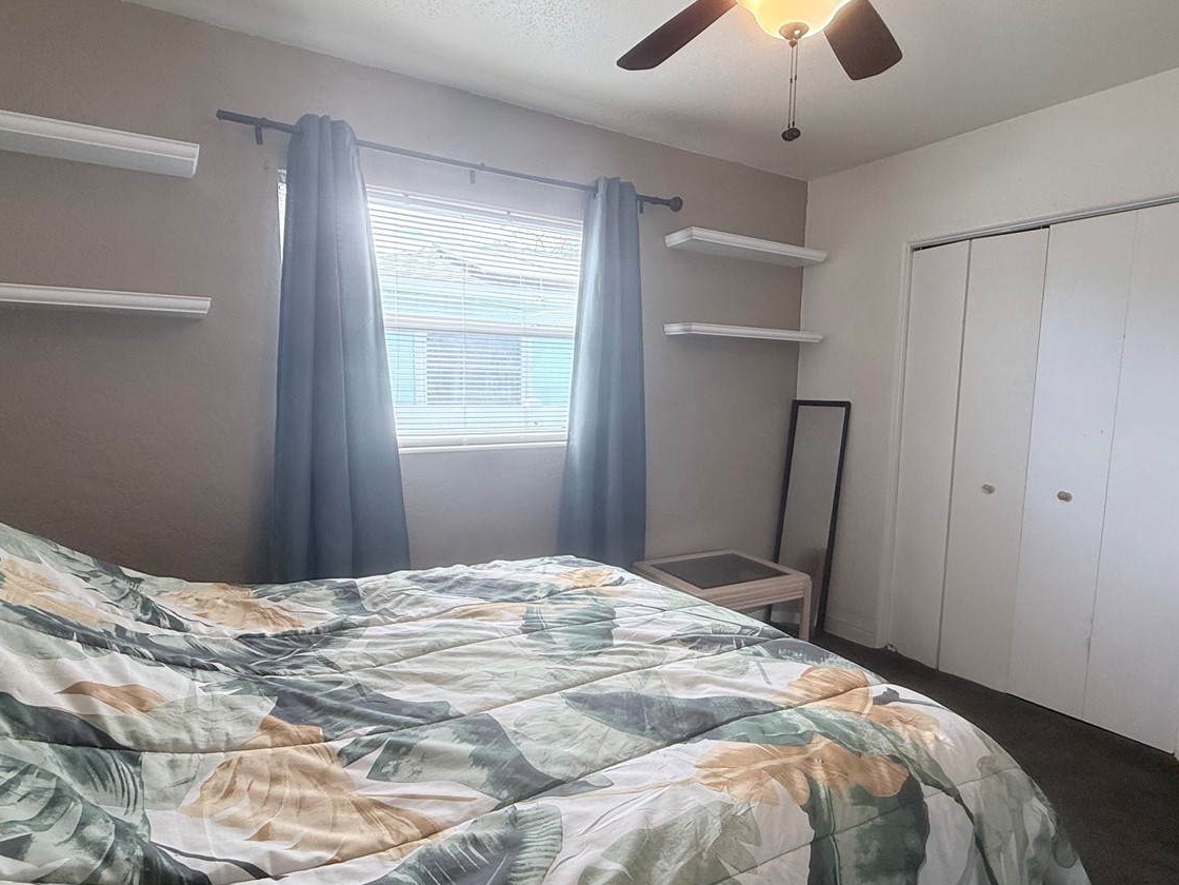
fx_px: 681
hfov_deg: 81.7
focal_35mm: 20
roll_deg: -0.7
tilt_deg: -7.2
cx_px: 612
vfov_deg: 65.9
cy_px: 470
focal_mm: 2.22
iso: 160
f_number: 2.2
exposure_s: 1/120
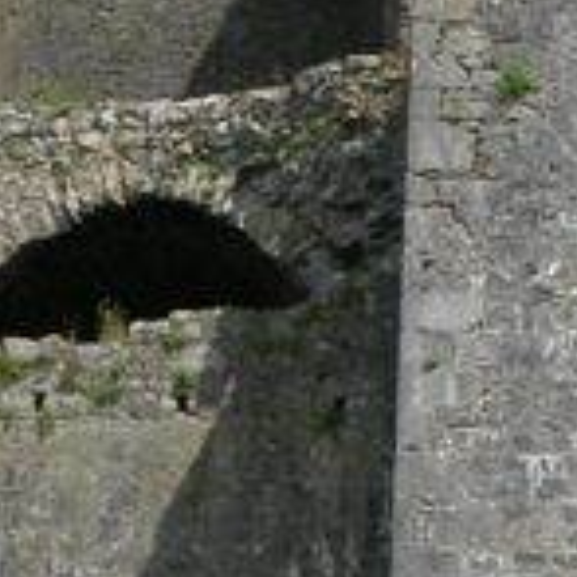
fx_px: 2621
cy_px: 157
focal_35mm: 139
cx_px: 683
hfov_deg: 12.3
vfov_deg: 12.5
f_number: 6.1
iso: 64
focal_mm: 7.5
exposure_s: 1/262
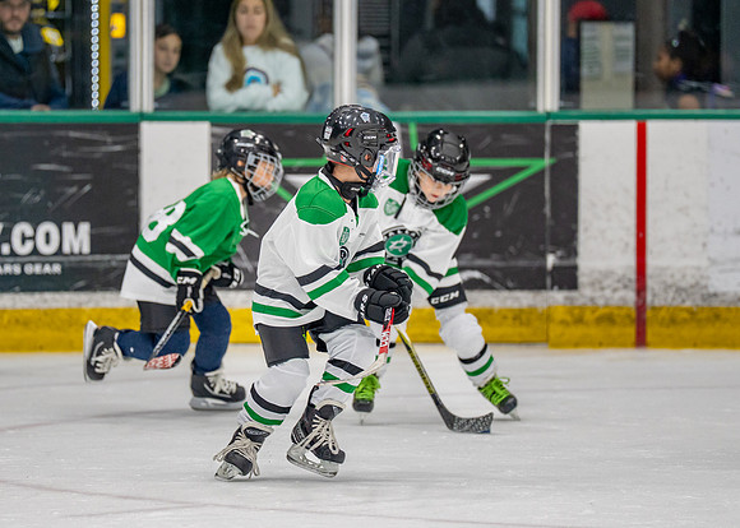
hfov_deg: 6.1
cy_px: 240
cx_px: 325
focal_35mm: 331
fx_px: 6951
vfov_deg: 4.4
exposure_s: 1/1250
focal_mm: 200
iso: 1000
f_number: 2.8
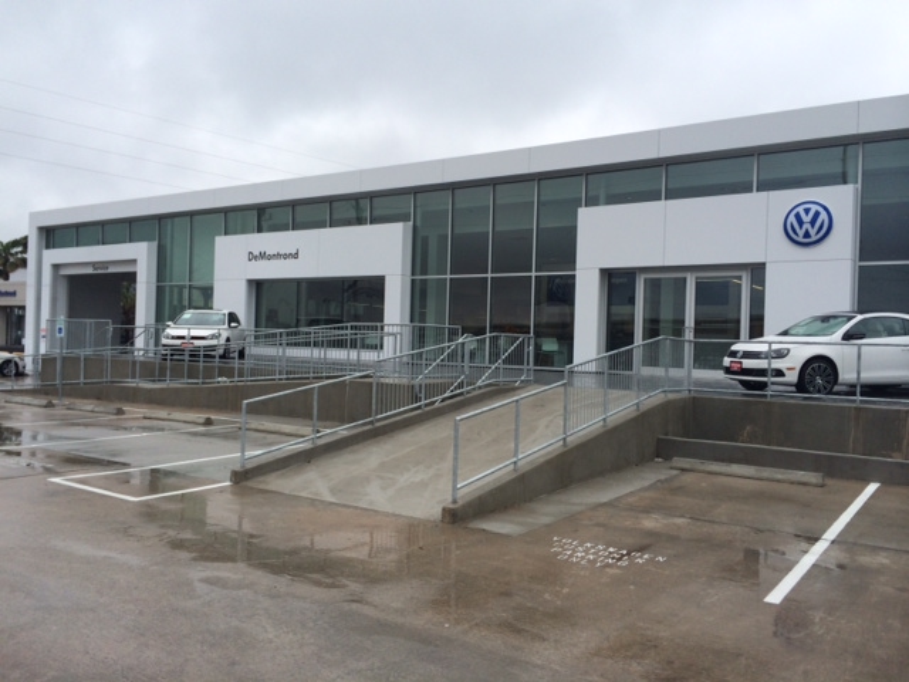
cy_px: 341
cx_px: 454
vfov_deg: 46.8
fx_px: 788
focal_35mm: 30
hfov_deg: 60.0
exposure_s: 1/1001
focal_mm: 4.12
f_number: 2.2
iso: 32
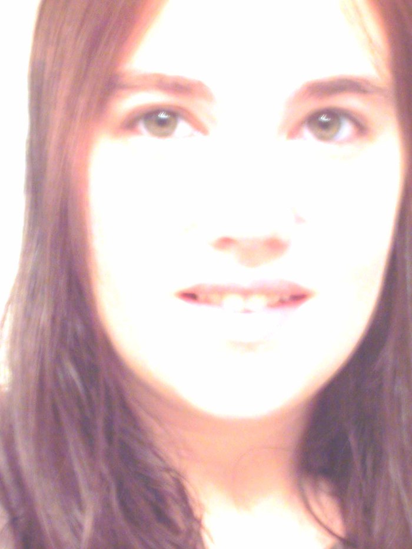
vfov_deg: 23.8
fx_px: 1301
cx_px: 206
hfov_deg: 18.0
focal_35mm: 82
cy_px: 274
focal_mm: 13.5
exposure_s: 1/8
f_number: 4.1
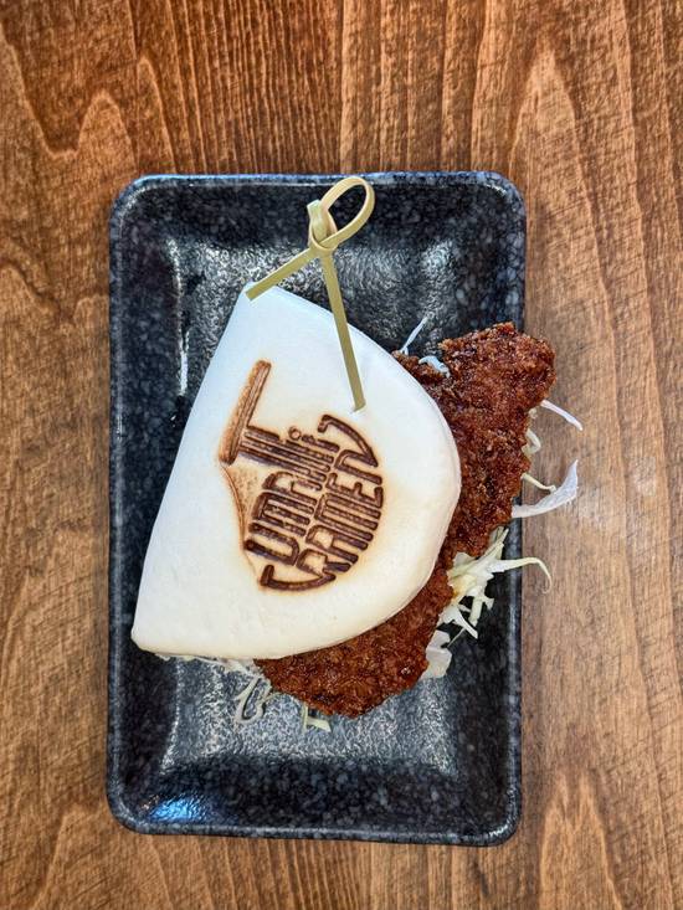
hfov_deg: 30.3
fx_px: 1262
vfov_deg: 39.7
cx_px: 342
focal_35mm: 48
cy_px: 455
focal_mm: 6.76
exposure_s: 1/60
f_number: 1.78
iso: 160
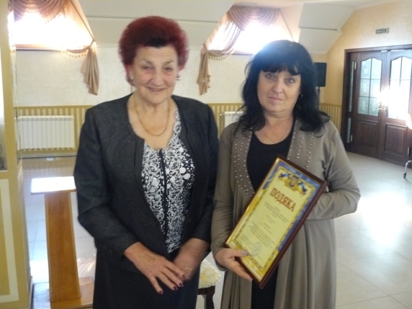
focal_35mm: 36
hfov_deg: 51.4
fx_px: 428
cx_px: 206
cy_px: 154
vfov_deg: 39.7
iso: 400
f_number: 2.8
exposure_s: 1/20
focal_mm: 6
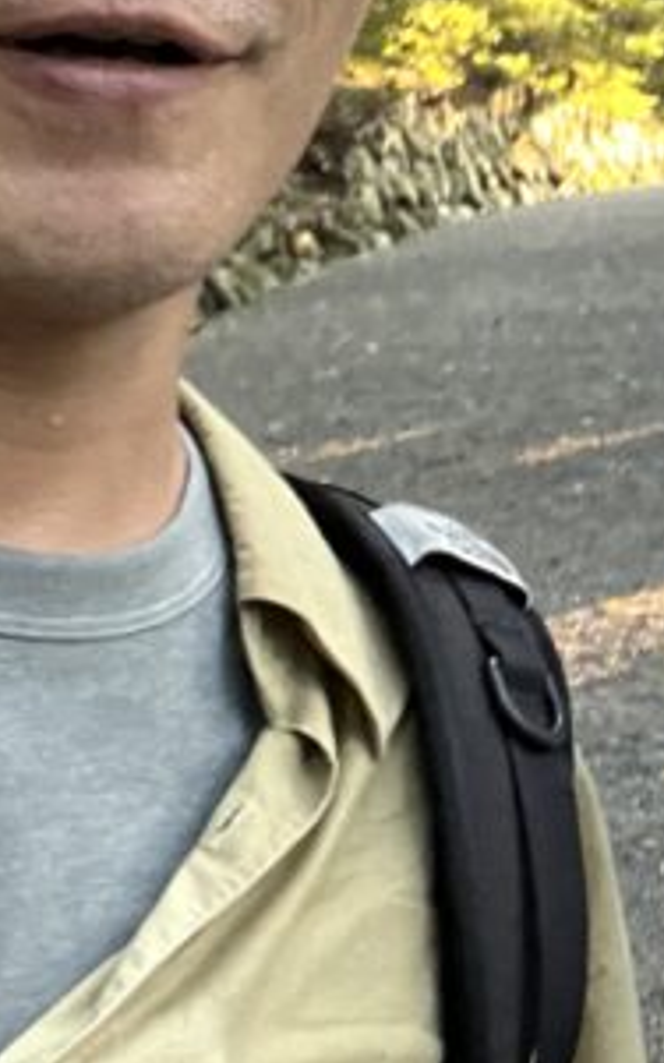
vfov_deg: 24.9
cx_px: 947
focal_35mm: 83
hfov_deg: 14.8
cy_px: 484
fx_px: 2404
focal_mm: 2.71
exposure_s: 1/17
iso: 800
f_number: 2.2
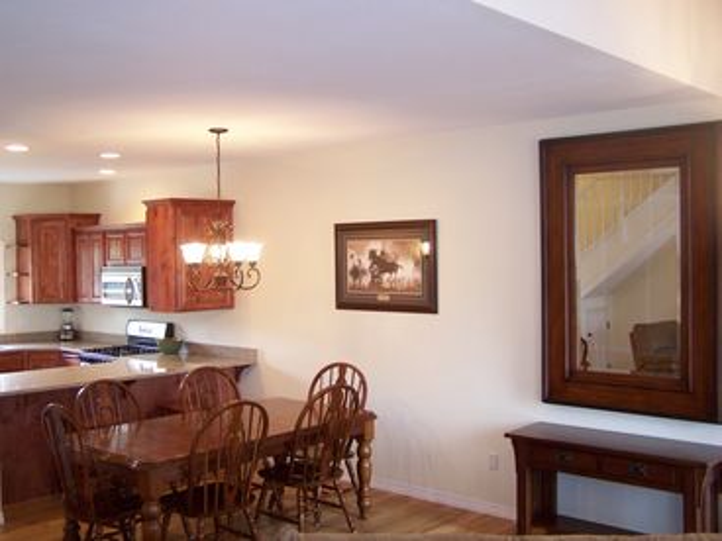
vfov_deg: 37.7
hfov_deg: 49.0
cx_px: 361
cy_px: 270
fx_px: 793
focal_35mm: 38
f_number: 2.8
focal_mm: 6.3
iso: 140
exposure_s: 1/15
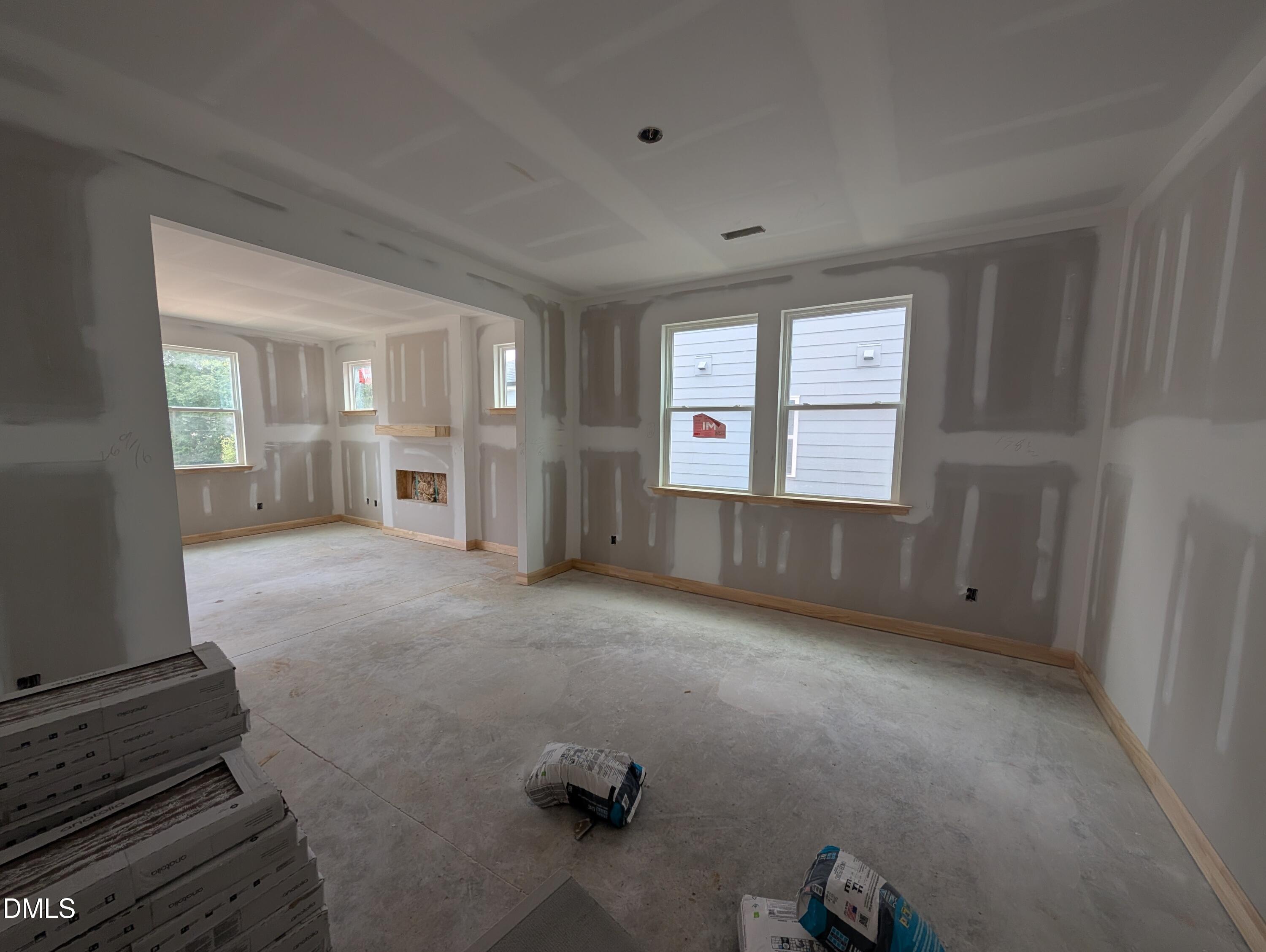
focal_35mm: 12
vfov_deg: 94.6
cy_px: 476
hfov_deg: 110.5
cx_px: 633
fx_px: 439
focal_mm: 2.02
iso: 48
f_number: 1.7
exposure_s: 1/62.7
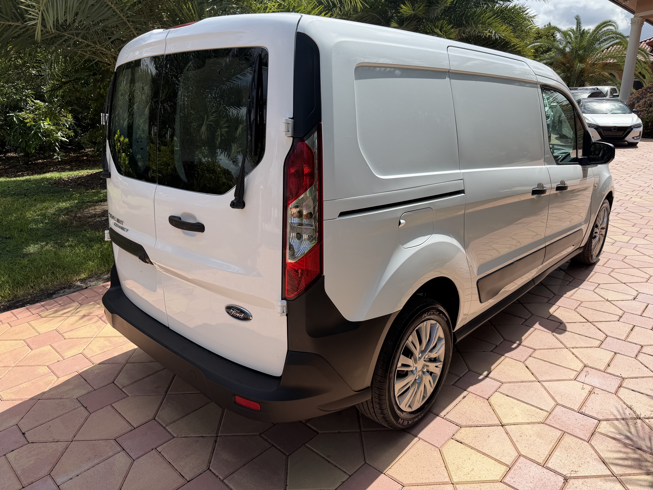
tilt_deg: -17.3
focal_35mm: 24
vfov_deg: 56.8
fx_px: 453
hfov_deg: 71.6
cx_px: 326
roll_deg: +1.4
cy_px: 245
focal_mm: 6.76
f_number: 1.78
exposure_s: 1/4405
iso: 80
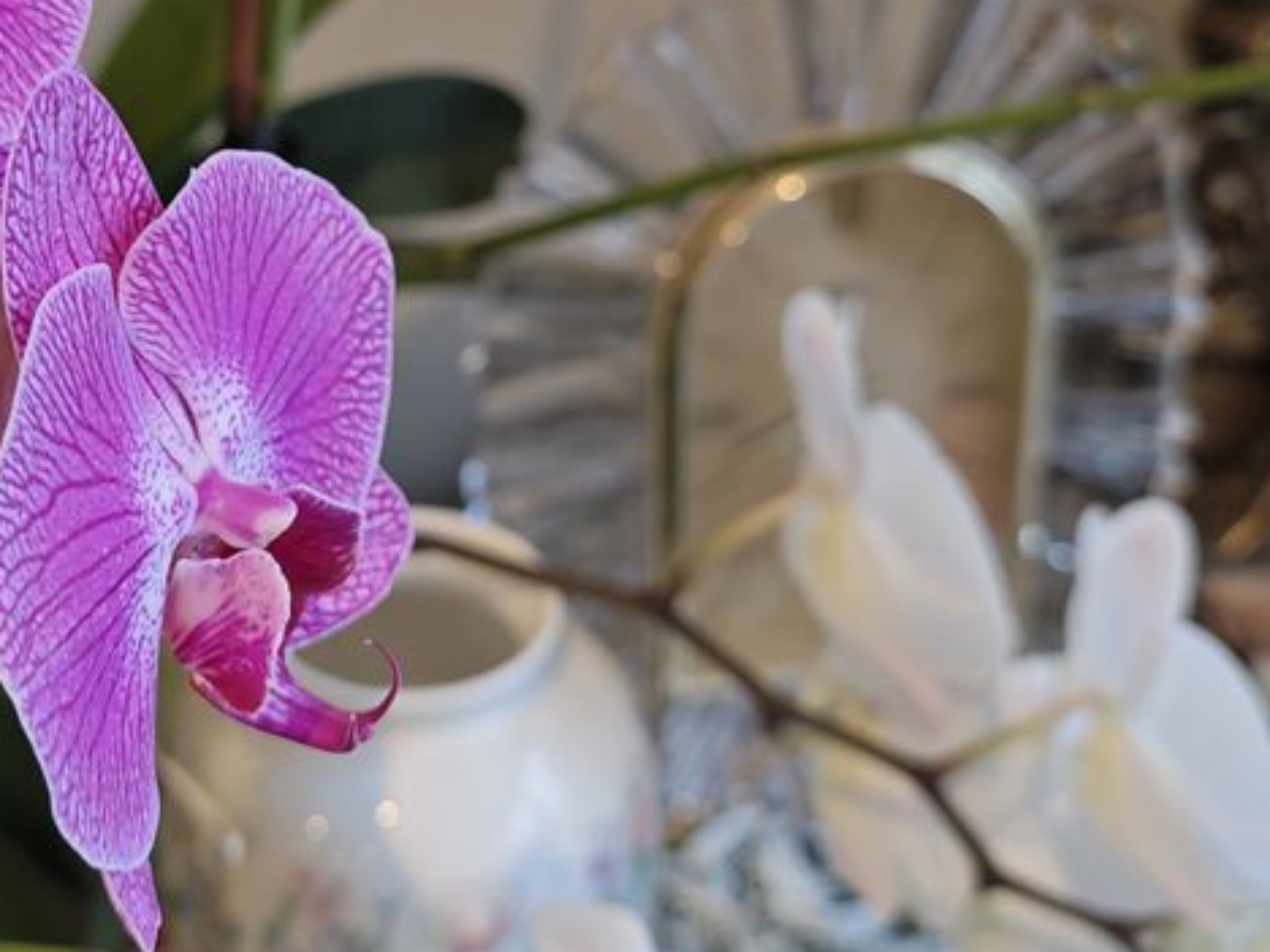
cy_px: 315
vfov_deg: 24.7
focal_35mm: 59
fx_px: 2165
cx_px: 393
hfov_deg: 32.3
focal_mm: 7.79
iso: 250
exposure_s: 1/50
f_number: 1.9
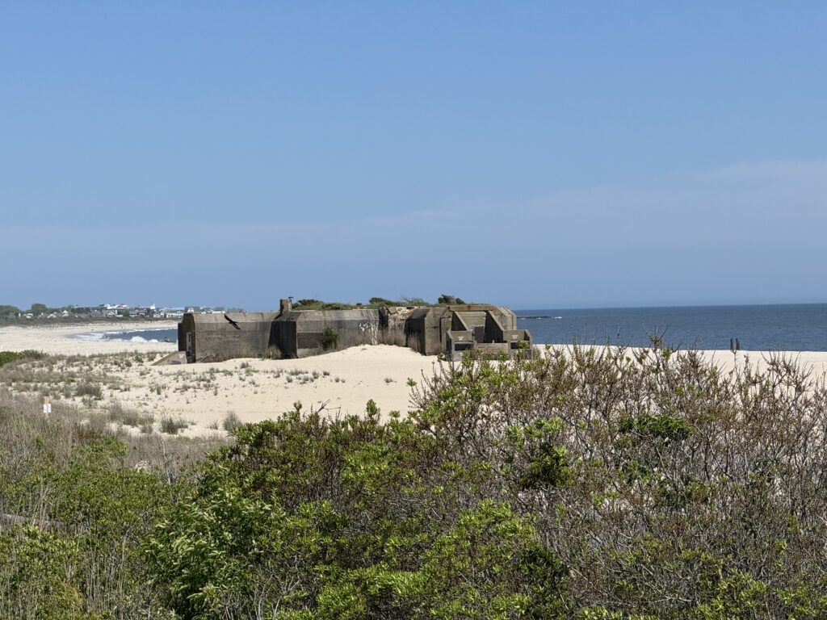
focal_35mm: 120
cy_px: 310
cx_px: 414
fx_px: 2867
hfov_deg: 16.4
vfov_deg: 12.3
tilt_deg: -0.4
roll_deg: +0.9
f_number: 2.8
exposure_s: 1/3058
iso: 50
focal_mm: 15.66
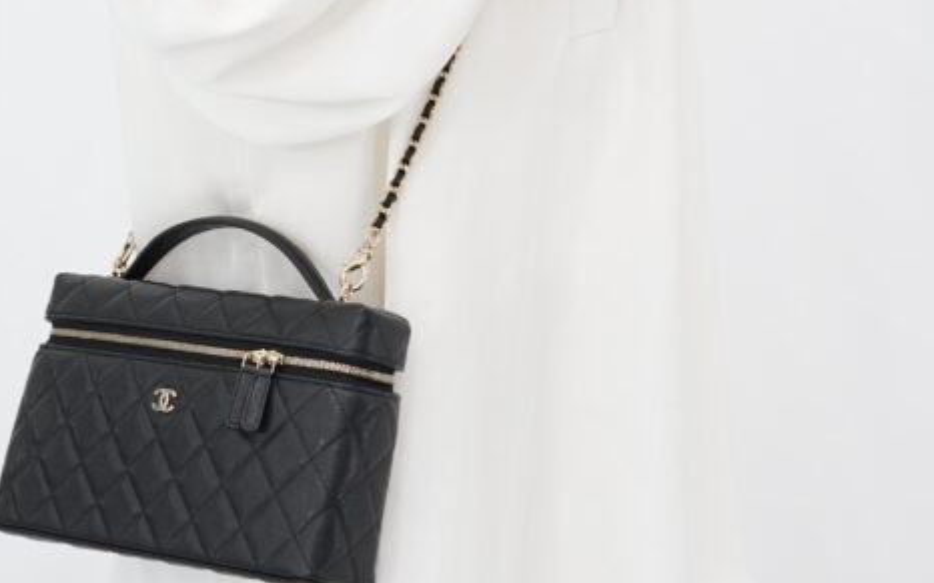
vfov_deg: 11.6
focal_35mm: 112
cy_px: 76
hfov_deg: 18.6
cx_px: 356
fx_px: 2850
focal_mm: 50
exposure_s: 1/8
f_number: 6.3
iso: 640
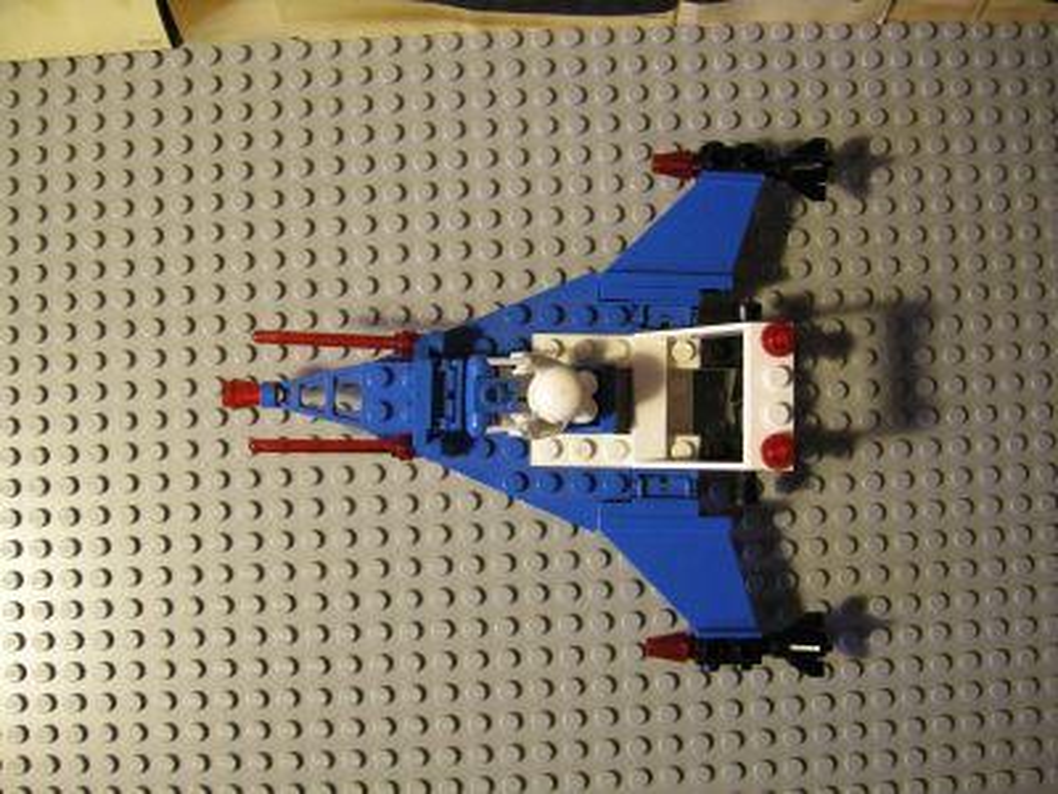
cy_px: 397
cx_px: 529
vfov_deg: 39.7
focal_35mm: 36
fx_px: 1100
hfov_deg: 51.4
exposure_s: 1/24.6
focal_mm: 7.5
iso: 400
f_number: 2.7
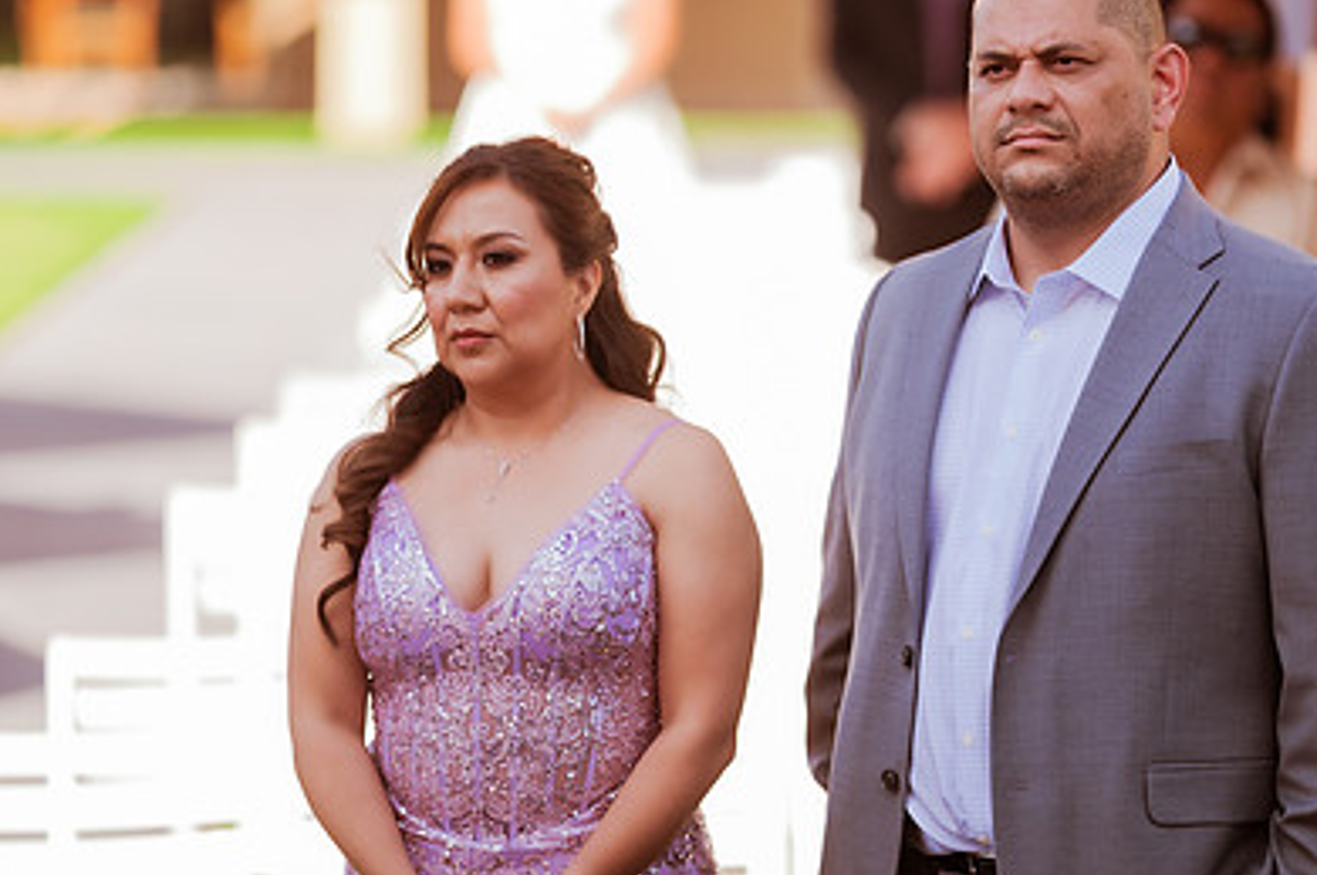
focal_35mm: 201
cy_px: 422
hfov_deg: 10.2
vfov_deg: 6.8
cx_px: 888
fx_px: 7344
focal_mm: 135
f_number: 1.8
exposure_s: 1/1250
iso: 125
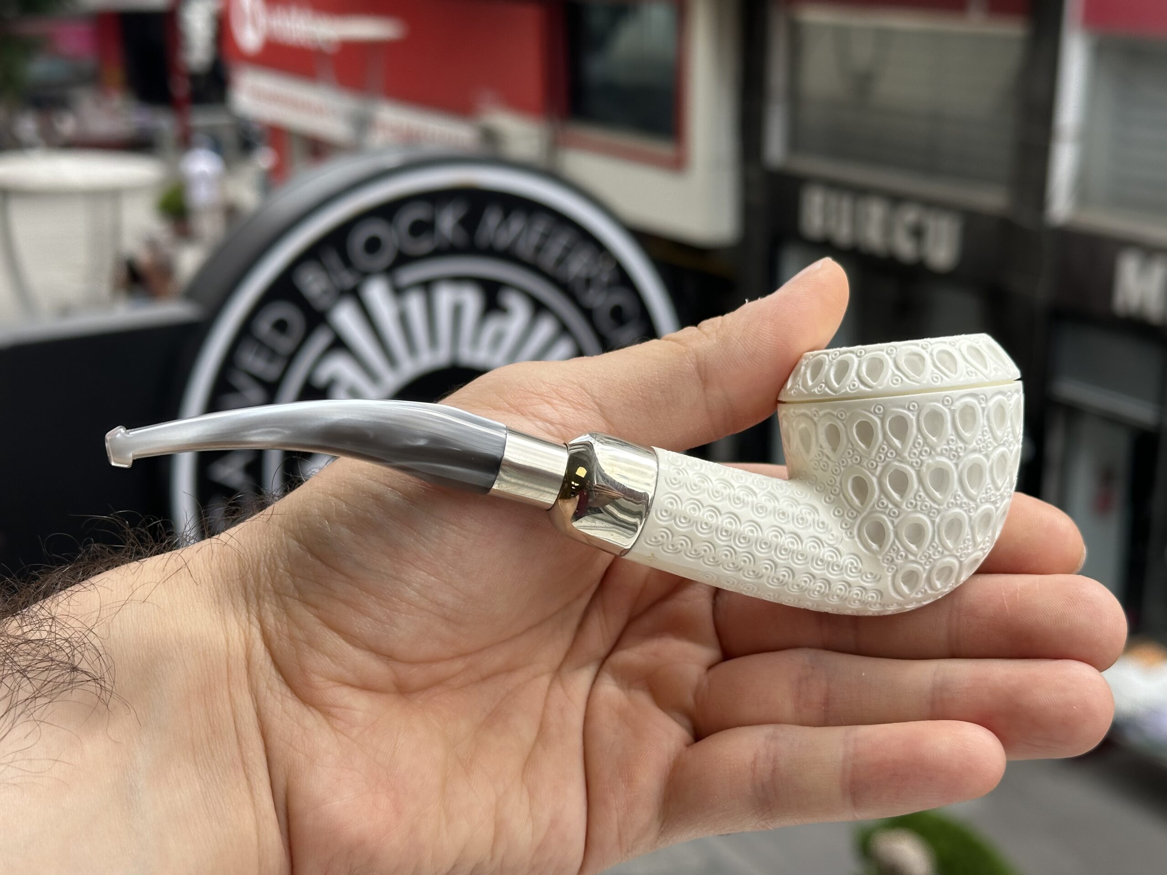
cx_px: 584
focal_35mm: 48
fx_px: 1618
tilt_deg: -16.9
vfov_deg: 30.3
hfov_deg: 39.7
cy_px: 438
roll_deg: +0.0
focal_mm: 6.86
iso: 64
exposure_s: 1/894
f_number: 1.78
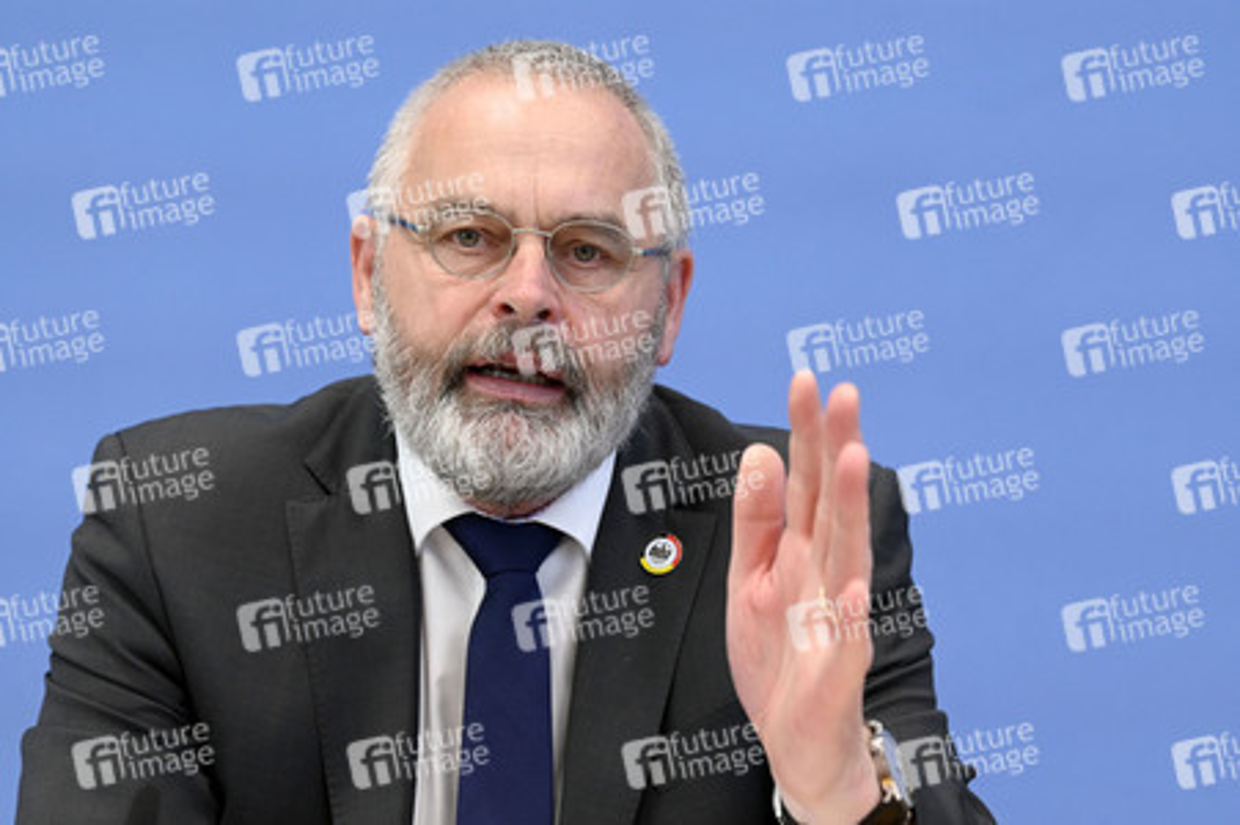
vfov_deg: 11.4
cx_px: 620
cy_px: 412
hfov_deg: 17.1
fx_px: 4130
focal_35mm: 120
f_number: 5.6
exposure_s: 1/640
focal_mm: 120
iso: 5000
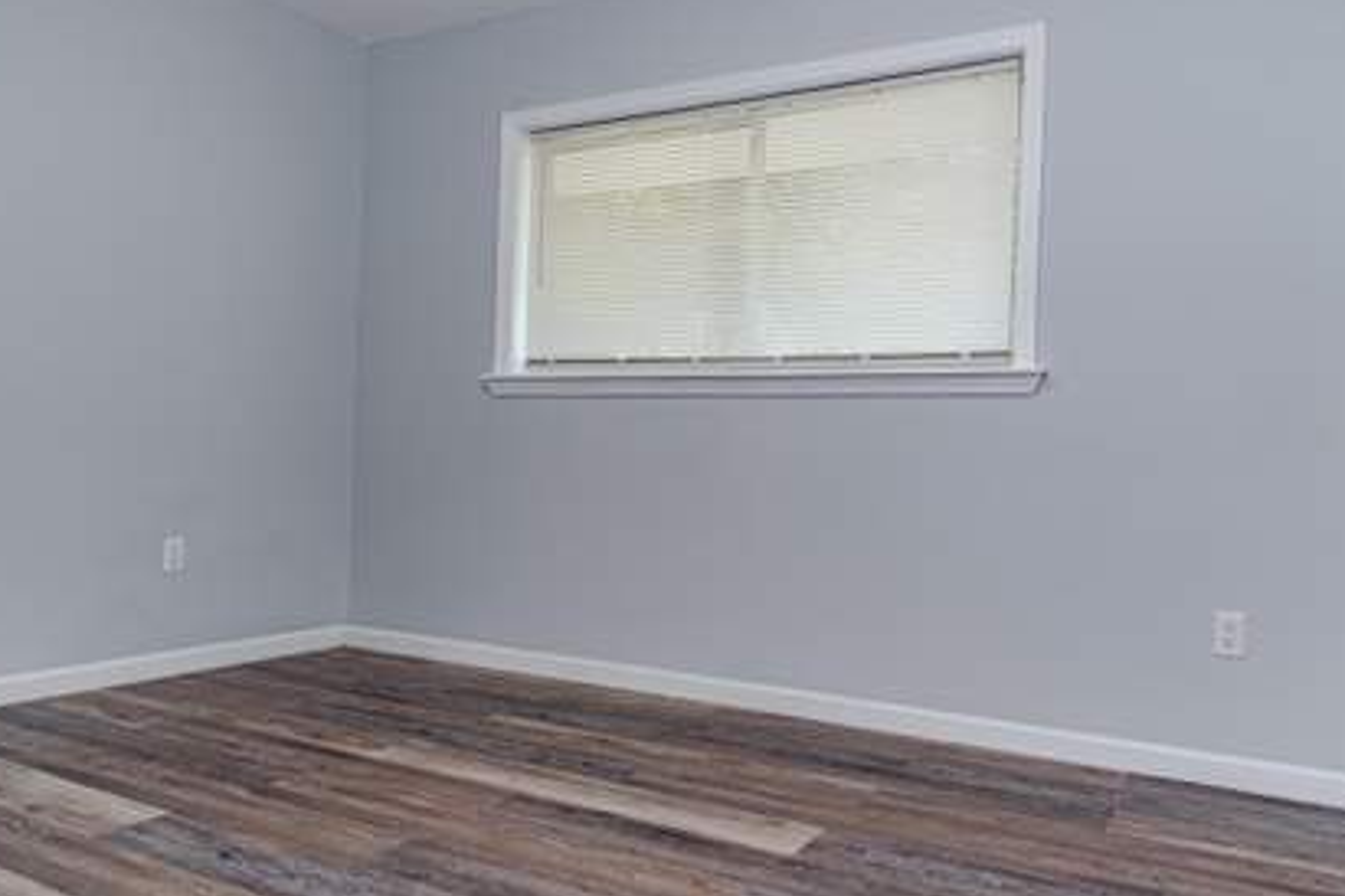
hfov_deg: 65.5
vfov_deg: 46.4
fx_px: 1046
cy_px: 451
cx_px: 687
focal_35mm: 28
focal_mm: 24
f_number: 7.1
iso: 500
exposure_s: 1/125
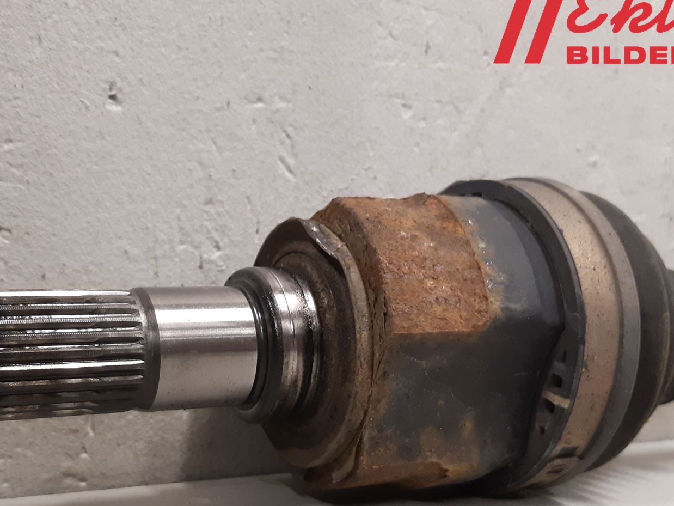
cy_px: 390
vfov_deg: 32.8
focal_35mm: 43
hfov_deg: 43.6
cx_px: 270
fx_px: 837
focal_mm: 3.93
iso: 200
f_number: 1.7
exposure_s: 1/33
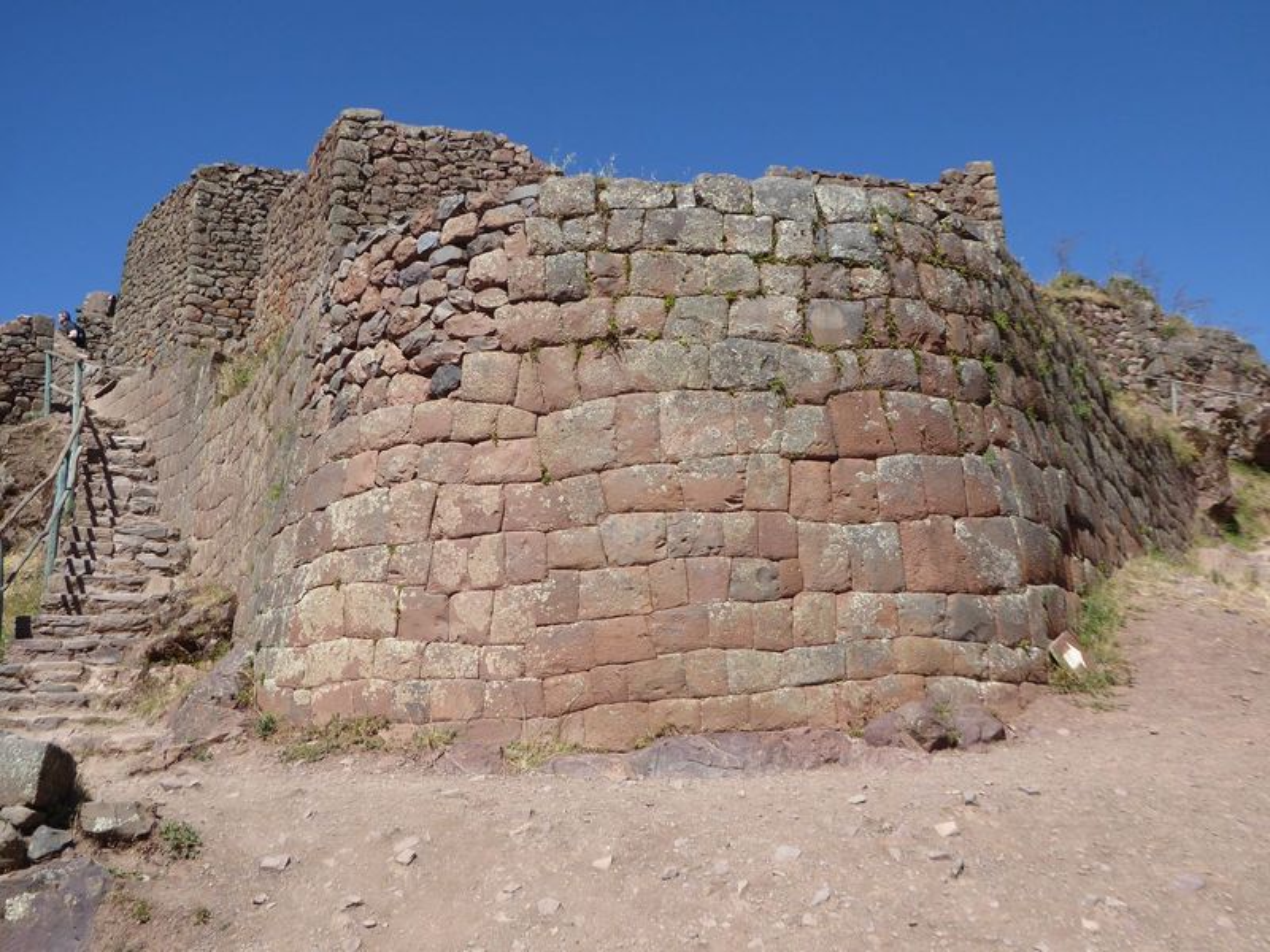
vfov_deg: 36.8
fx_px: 1431
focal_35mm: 39
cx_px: 635
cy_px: 476
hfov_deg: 47.9
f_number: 3.7
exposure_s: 1/640
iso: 80
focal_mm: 6.7
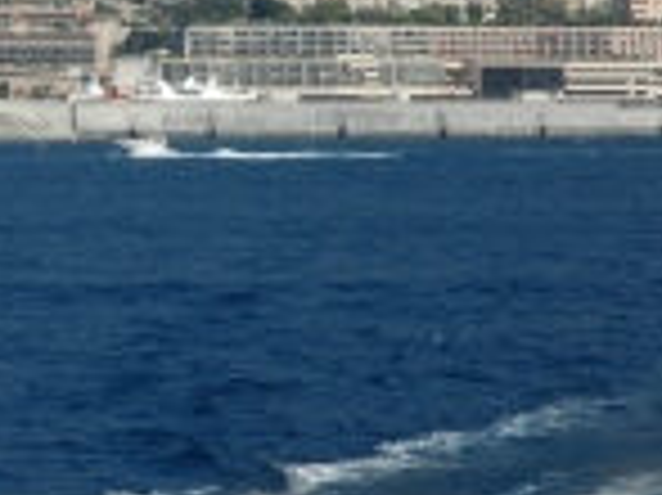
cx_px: -59
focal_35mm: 275
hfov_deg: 7.2
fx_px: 5255
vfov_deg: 5.4
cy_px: 164
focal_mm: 70
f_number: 16
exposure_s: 1/125
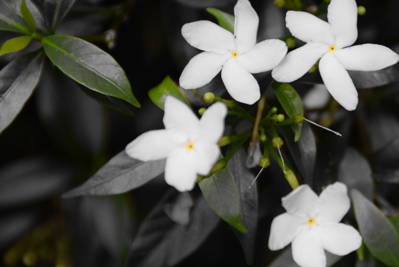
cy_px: 133
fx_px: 4792
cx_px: 280
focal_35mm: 432
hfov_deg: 4.8
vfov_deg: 3.2
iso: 400
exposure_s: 1/320
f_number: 5.6
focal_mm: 200
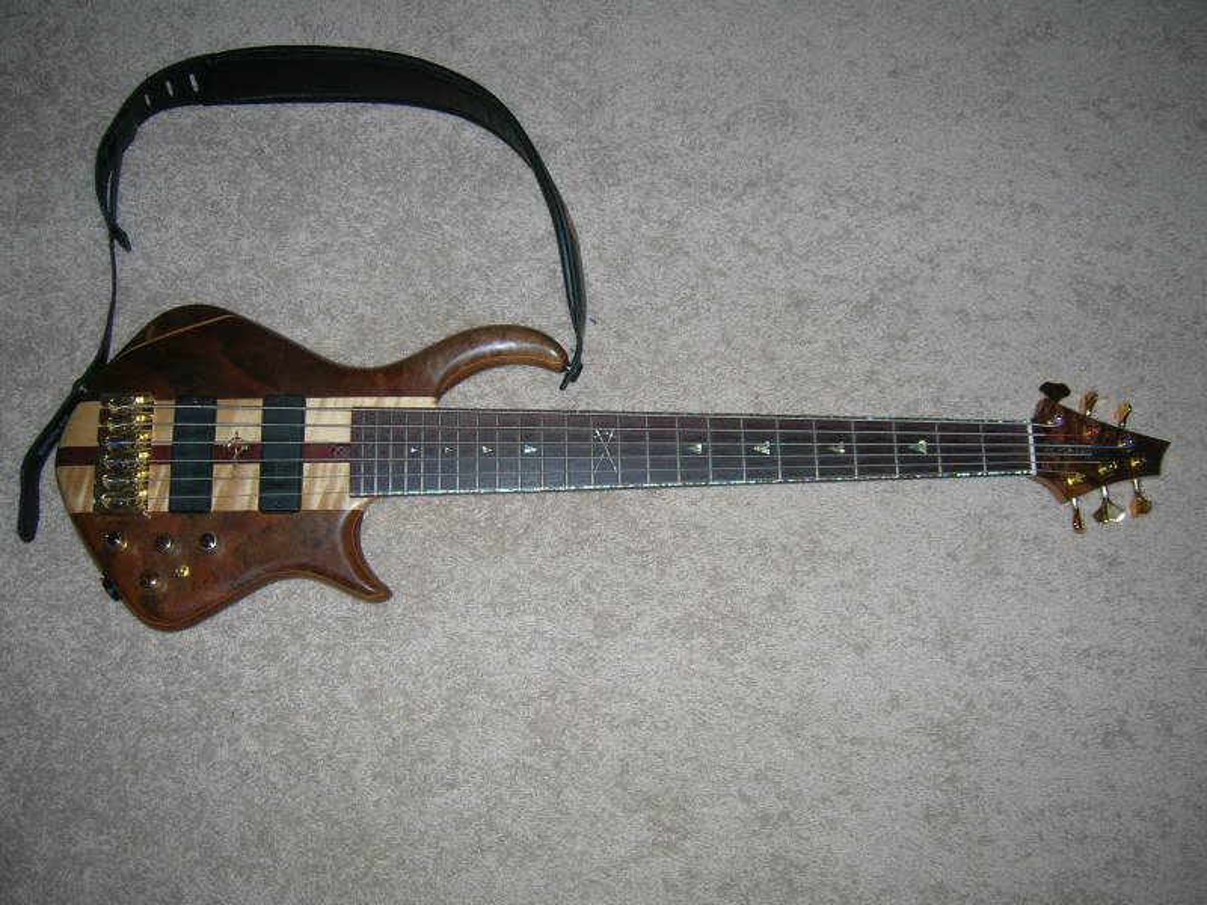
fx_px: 1186
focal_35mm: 34
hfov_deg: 54.0
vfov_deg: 41.8
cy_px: 452
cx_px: 604
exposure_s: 1/60.1
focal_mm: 5.7
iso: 50
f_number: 2.9
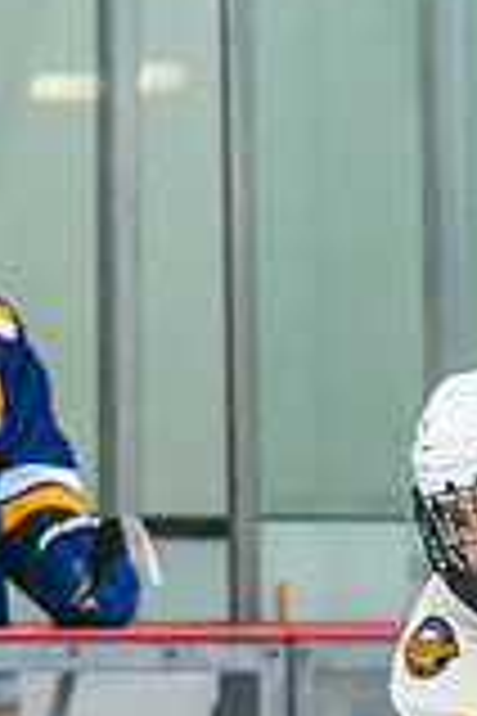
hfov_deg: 1.3
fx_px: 21265
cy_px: 943
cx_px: 548
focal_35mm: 1070
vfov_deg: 1.9
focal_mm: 200
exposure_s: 1/1250
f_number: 2.8
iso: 3200
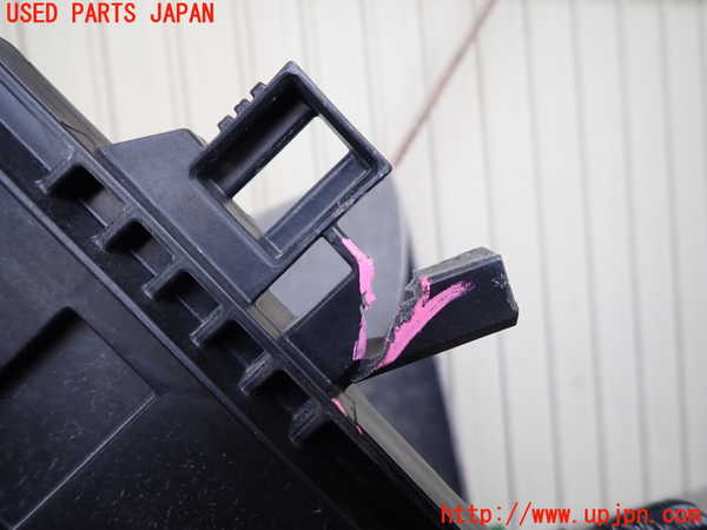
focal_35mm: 25
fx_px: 511
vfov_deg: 54.9
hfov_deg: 69.4
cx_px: 354
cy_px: 265
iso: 100
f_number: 2
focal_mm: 4.5
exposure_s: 1/125
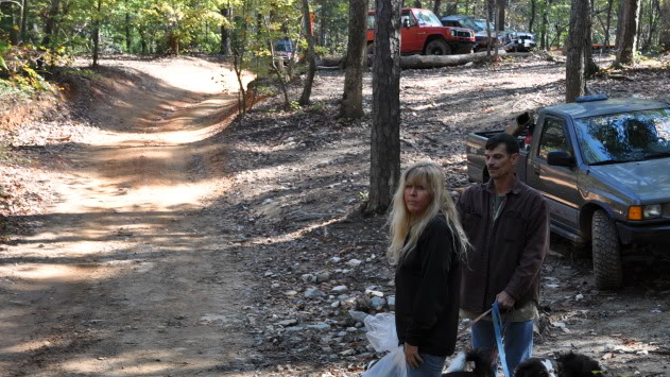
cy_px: 229
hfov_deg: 33.9
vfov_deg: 19.5
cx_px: 404
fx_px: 1096
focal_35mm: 62
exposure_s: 1/125
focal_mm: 31
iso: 250
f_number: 5.6
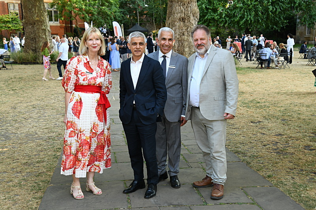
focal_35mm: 48
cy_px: 105
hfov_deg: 41.1
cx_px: 158
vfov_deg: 28.1
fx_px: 421
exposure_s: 1/60
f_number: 6.3
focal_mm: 48
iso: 400
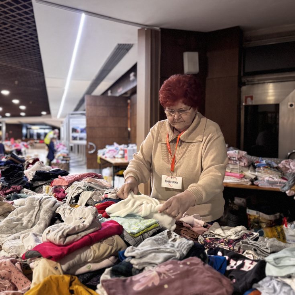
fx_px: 280
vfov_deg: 55.6
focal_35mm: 29
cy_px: 149
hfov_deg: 55.5
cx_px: 130
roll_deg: +0.4
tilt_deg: -2.5
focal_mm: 6.76
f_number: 1.78
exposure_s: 1/50
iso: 800
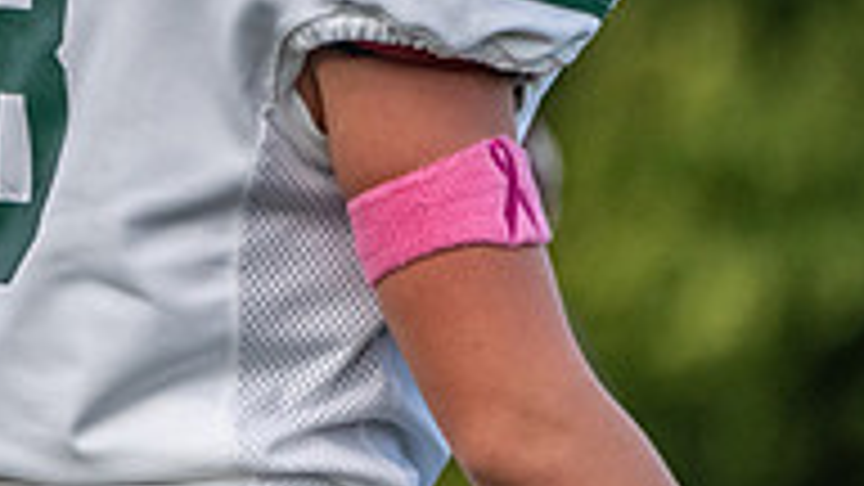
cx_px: -220
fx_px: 40550
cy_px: -326
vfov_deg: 0.7
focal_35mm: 1770
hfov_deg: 1.2
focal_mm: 560
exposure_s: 1/1250
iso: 1600
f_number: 8
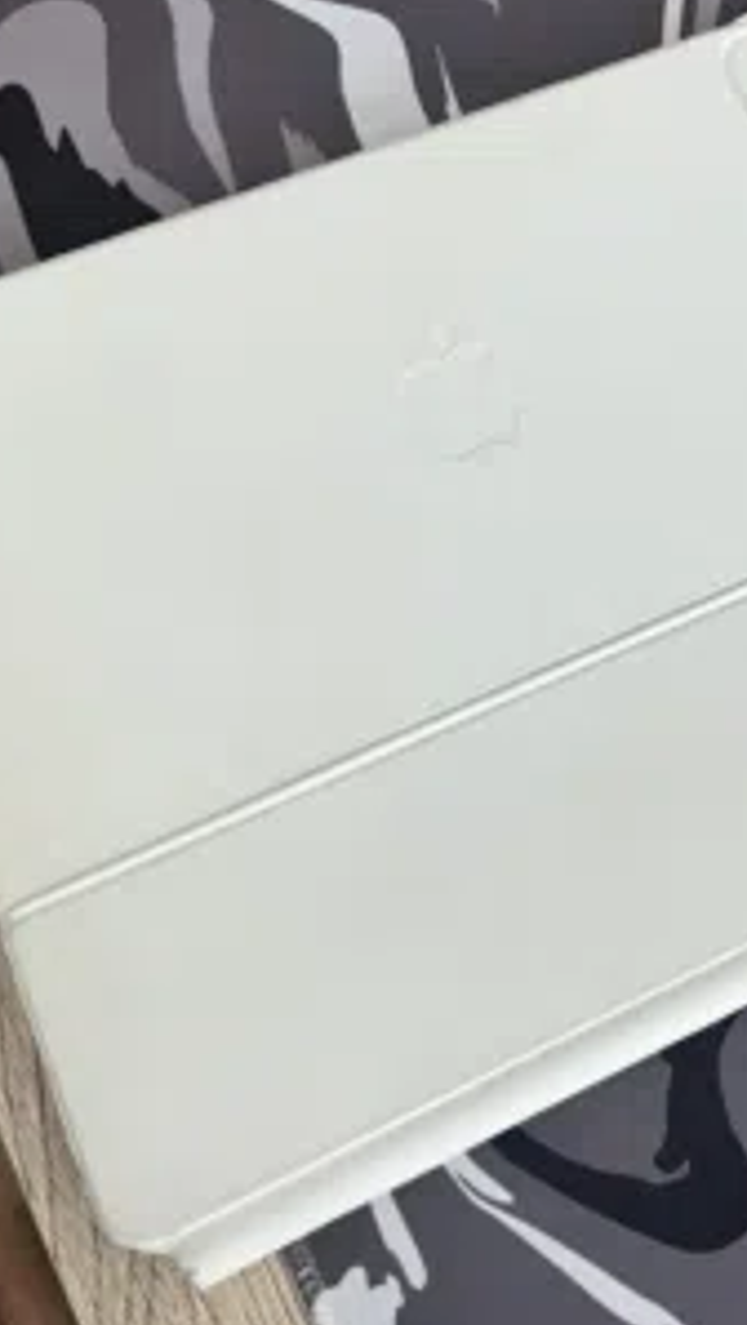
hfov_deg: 31.1
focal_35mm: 38
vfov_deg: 52.1
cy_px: 485
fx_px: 1336
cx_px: 485
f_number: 1.6
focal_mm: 5.1
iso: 125
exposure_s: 1/60
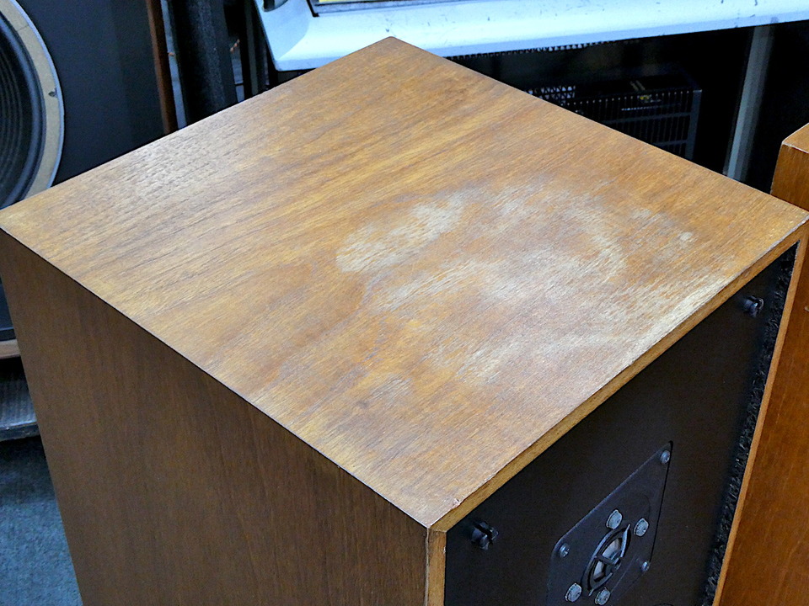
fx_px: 1169
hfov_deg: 38.2
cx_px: 404
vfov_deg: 29.1
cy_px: 303
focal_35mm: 50
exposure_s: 1/6
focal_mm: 9
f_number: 7.1
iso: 400
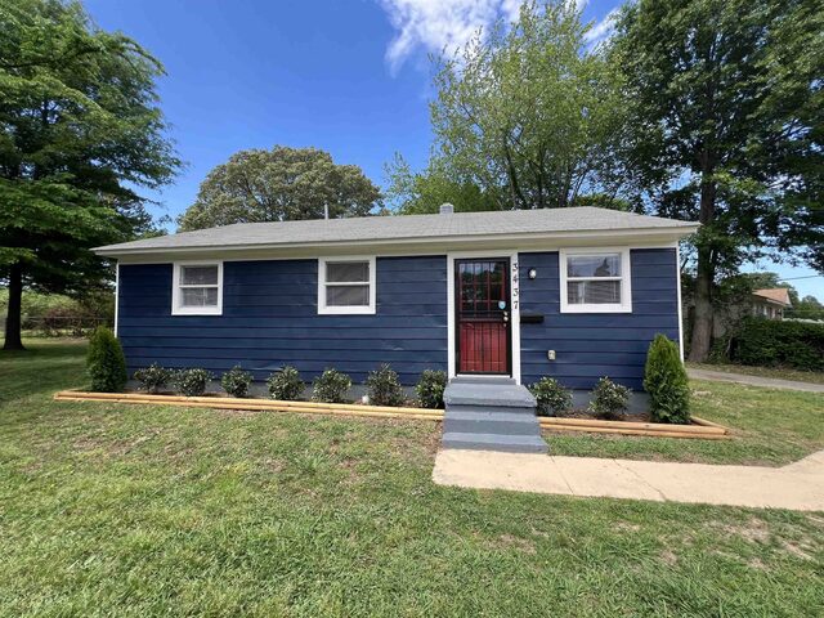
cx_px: 412
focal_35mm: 13
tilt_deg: +1.7
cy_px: 309
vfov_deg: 89.9
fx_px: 309
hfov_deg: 106.2
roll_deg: -0.4
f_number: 1.8
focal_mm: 1.57
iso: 32
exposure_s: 1/539
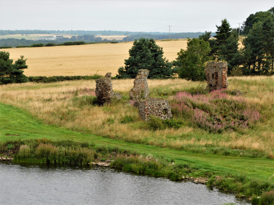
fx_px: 910
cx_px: 137
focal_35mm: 115
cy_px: 102
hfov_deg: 17.1
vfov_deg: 12.9
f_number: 4.8
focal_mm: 20.3
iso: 125
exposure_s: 1/320
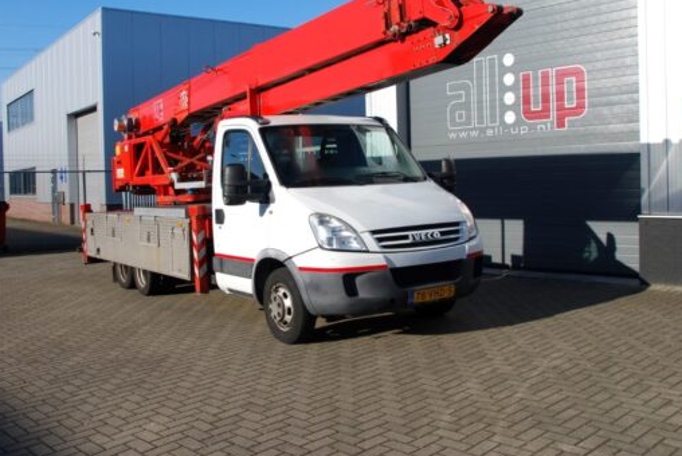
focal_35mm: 39
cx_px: 322
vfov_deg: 34.2
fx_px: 740
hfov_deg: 49.5
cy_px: 196
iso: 100
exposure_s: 1/250
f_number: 8
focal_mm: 22
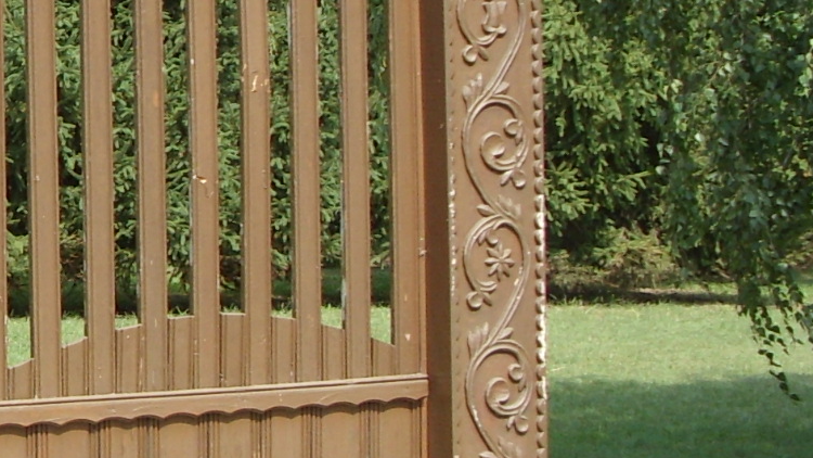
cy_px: 100
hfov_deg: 14.0
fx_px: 3083
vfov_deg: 8.5
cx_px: -436
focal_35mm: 143
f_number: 2.8
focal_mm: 6.3
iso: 50
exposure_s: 1/458
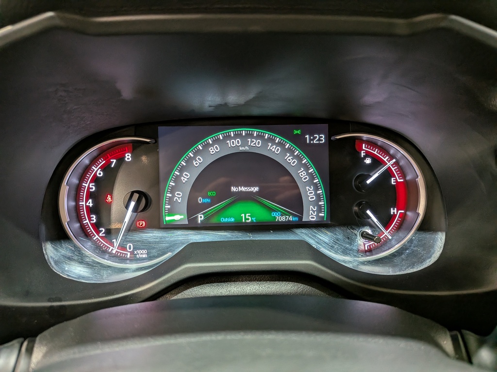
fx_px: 345
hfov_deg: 71.6
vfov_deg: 56.8
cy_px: 186
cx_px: 248
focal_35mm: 24
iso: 371
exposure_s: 1/60
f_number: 1.7
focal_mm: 4.53
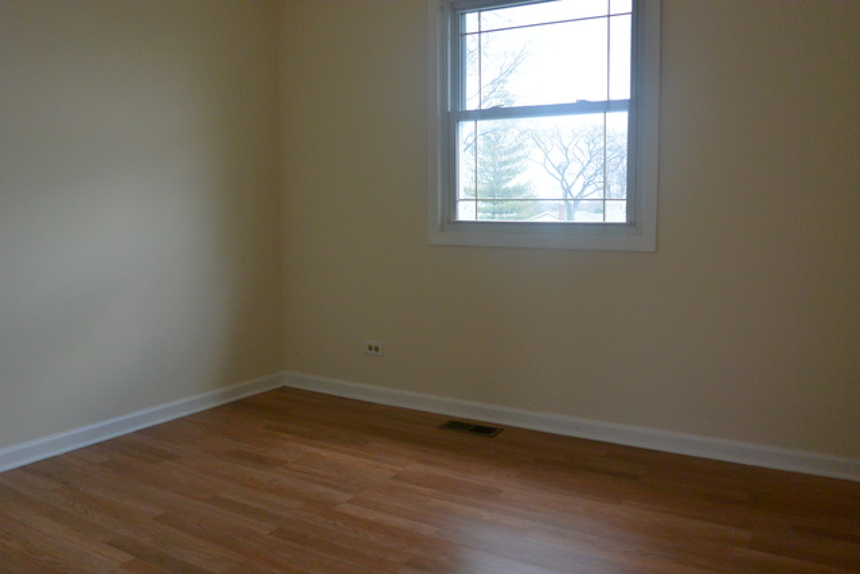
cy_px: 287
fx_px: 693
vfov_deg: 45.0
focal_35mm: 29
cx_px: 430
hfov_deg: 63.6
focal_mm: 11
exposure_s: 1/125
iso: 360
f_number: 3.5
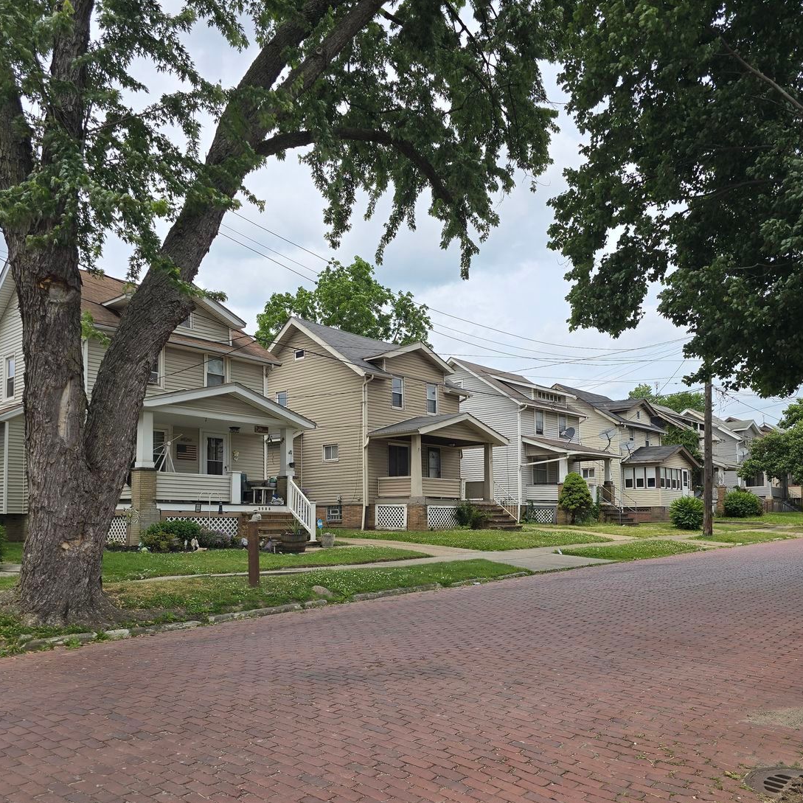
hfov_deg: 57.3
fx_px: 735
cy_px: 493
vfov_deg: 56.7
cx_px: 400
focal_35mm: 28
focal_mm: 6.3
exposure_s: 1/697
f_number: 1.7
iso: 12
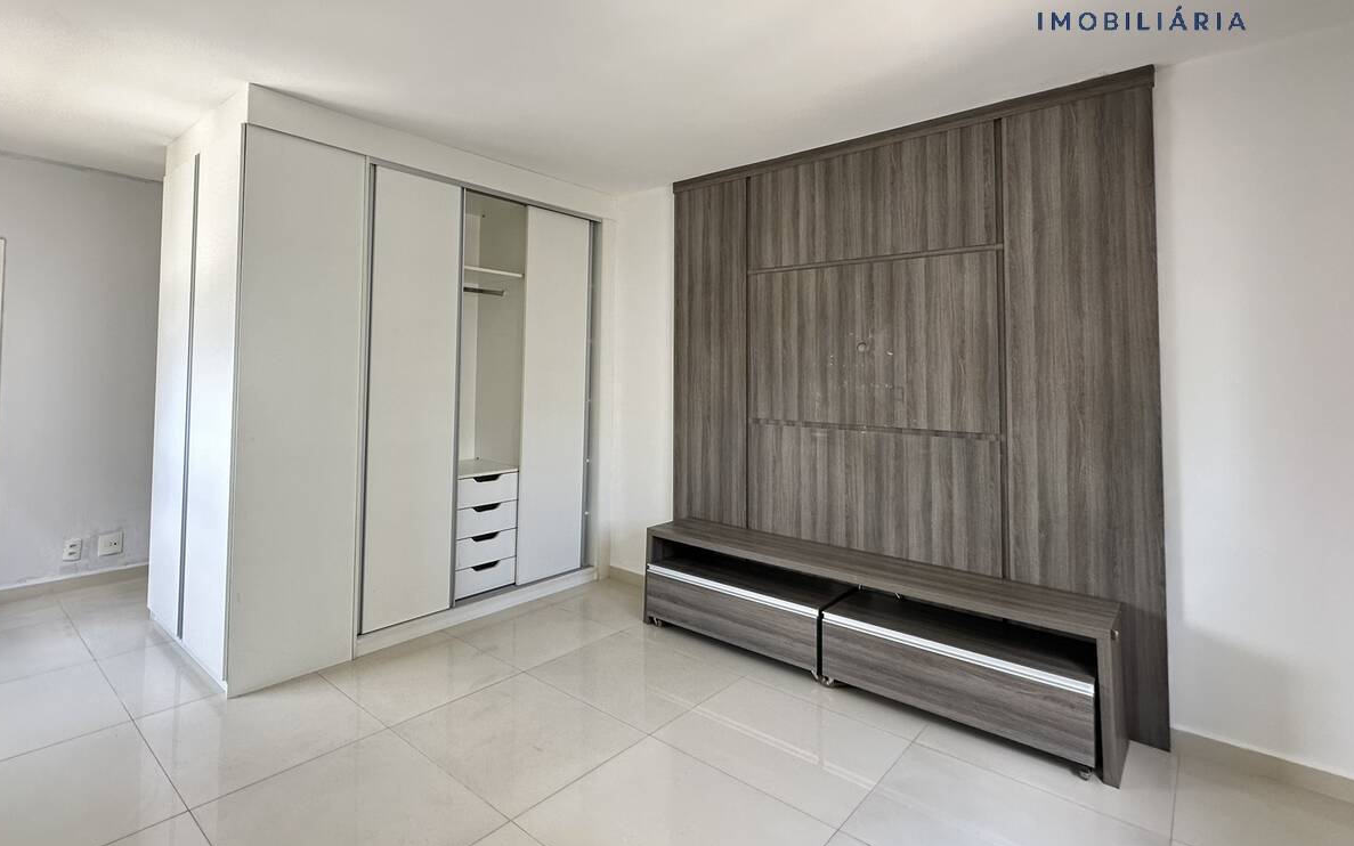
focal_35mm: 18
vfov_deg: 64.5
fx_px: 664
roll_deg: -1.0
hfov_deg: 89.8
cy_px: 342
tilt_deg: +2.3
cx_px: 537
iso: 100
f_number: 2.2
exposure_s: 1/99
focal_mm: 2.22
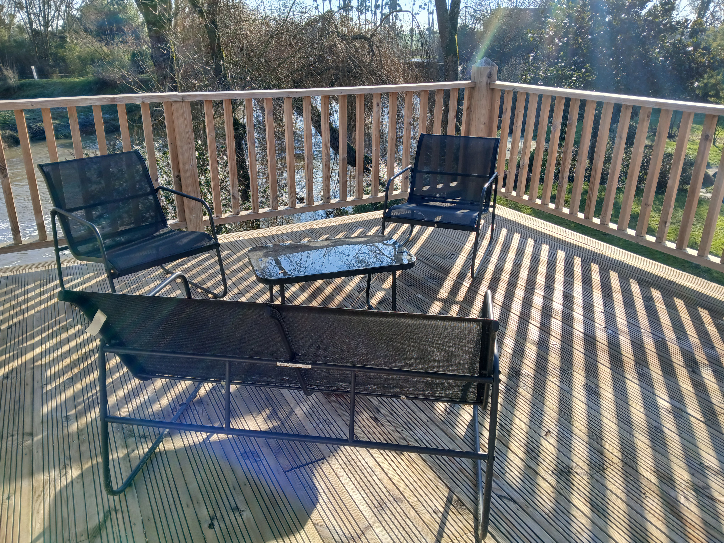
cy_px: 272
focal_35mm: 26
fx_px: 544
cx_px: 362
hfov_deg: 67.3
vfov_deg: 53.1
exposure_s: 1/215
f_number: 1.8
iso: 20
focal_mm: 3.98
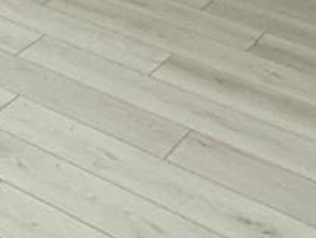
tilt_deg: -13.4
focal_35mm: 108
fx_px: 988
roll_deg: -2.4
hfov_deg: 17.5
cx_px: -44
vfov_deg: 12.3
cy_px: -223
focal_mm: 2.22
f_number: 2.2
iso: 250
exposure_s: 1/99
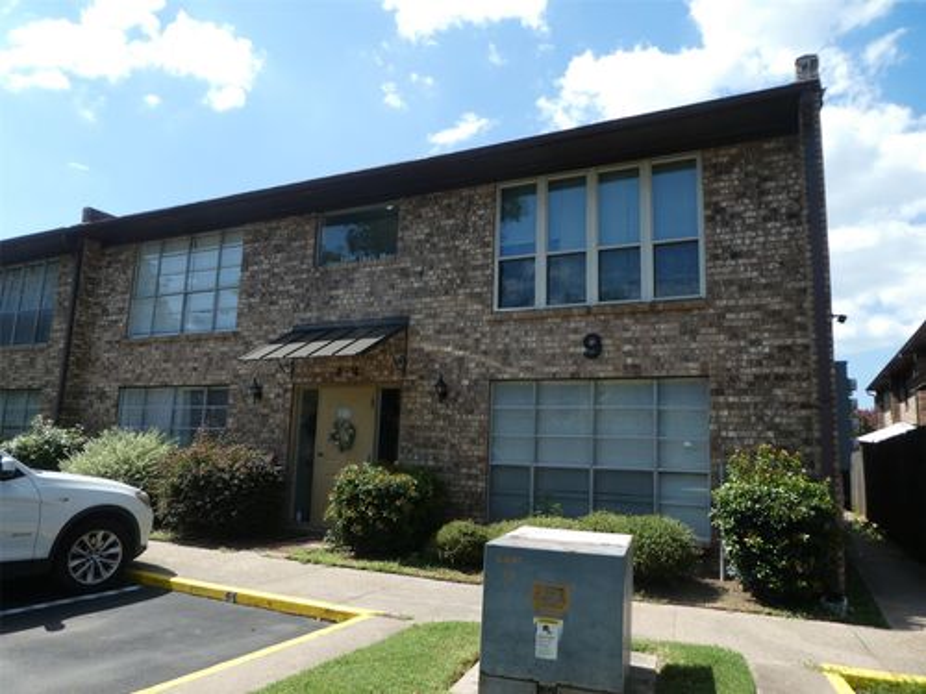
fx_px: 642
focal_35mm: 24
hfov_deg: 71.6
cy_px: 347
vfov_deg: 56.8
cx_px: 463
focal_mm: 4.3
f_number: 3.3
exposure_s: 1/640
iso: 80
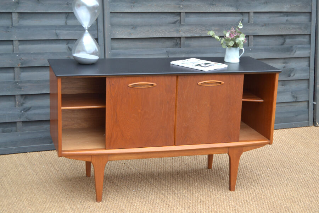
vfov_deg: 21.6
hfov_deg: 31.9
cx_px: 160
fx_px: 558
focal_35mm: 63
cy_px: 106
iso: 400
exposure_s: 1/100
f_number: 5
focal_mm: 42
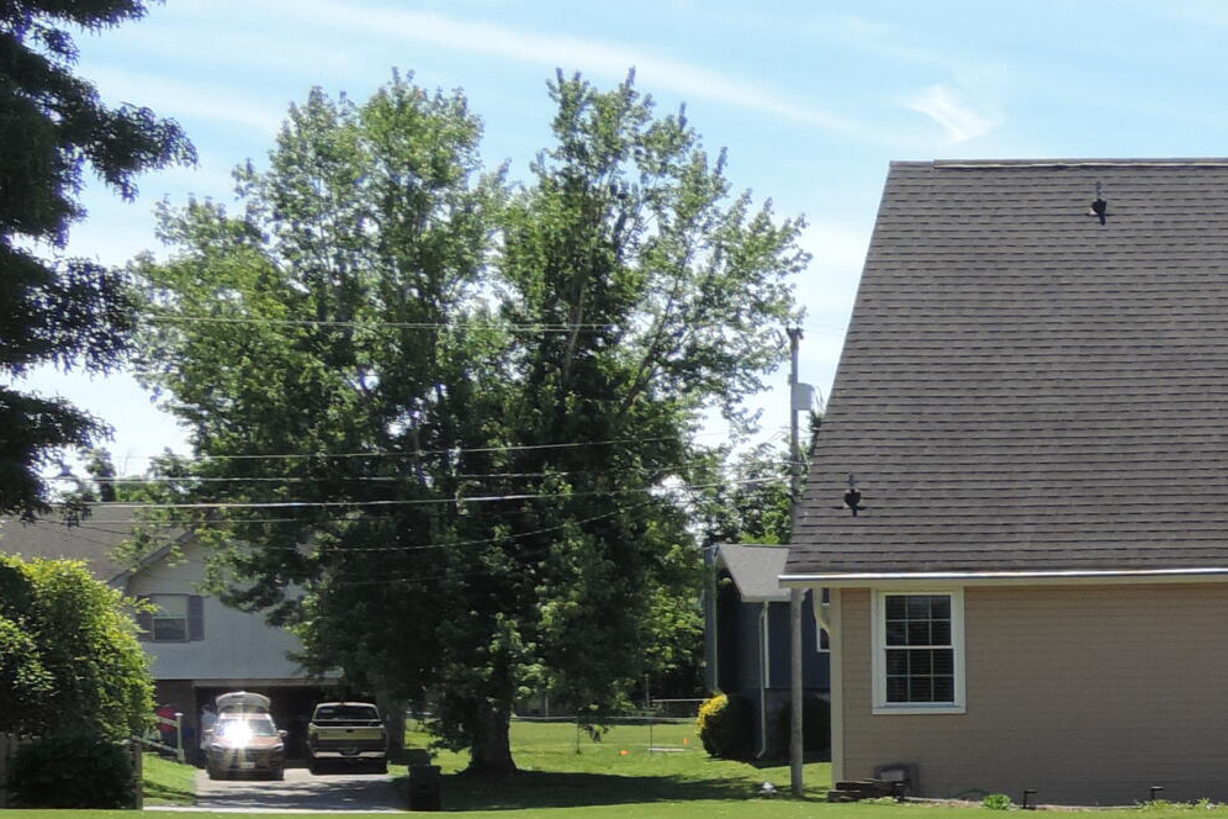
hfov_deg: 19.6
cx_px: 1684
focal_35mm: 94
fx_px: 3206
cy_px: 765
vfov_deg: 14.4
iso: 80
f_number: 3.1
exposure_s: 1/800
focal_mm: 5.3
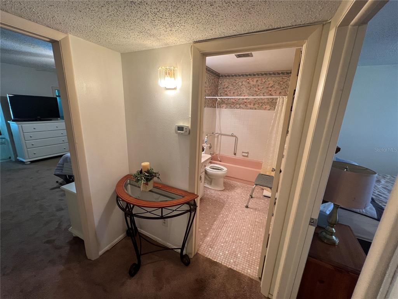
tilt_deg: -14.5
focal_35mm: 13
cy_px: 150
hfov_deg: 106.2
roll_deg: -2.8
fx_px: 149
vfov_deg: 89.9
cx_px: 199
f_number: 1.8
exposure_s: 1/60
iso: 200
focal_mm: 1.57
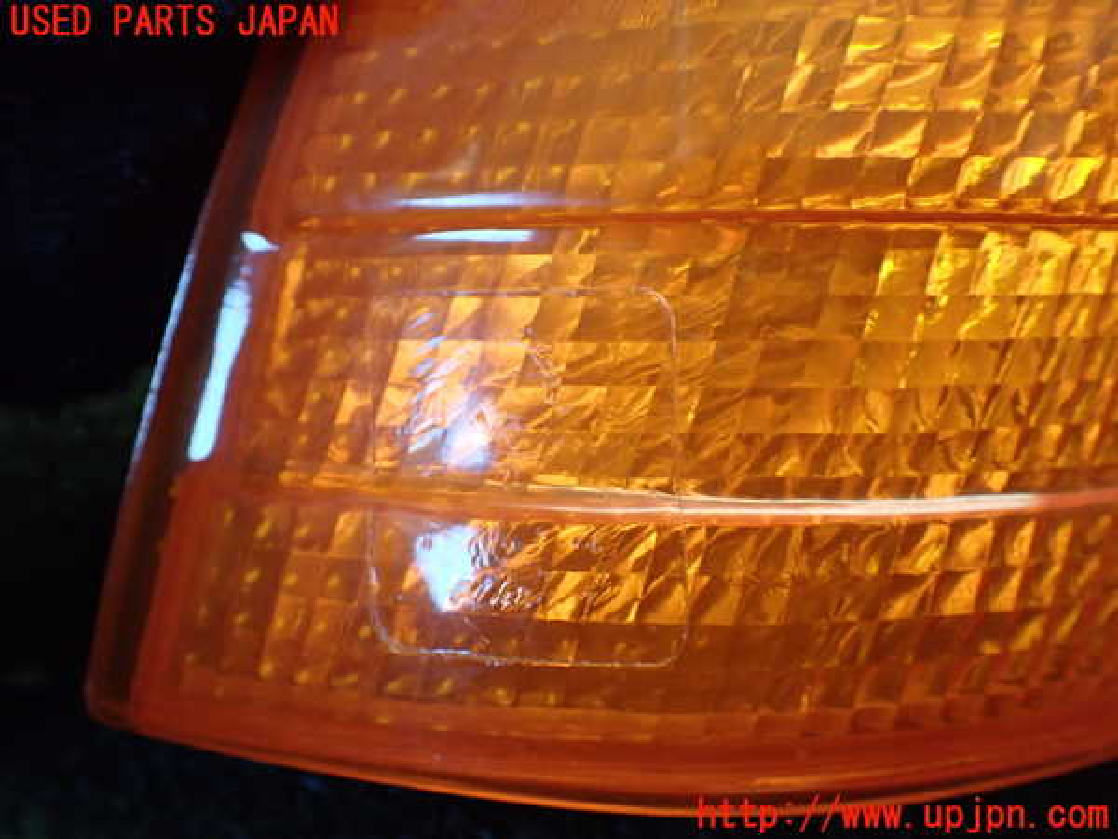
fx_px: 969
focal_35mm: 30
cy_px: 420
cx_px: 559
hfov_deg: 60.0
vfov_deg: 46.8
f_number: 2.3
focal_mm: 5.4
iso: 640
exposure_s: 1/125
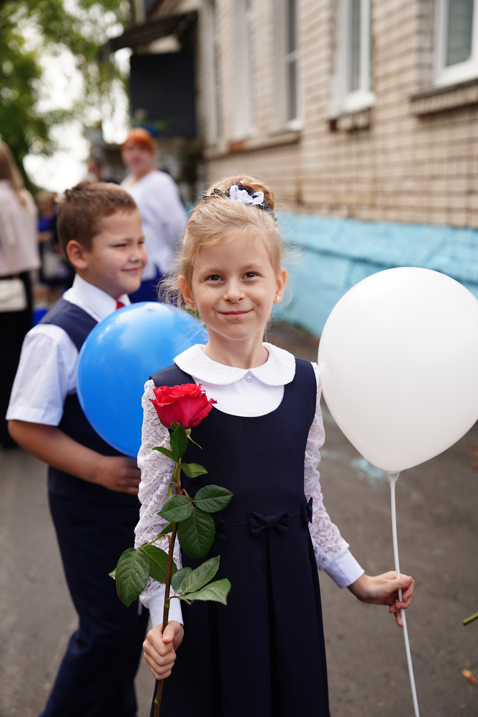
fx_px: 896
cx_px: 239
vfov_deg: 43.6
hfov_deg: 29.9
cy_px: 358
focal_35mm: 45
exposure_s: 1/500
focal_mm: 45
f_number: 2.8
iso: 125
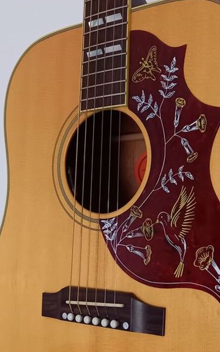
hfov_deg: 25.8
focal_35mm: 50
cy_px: 233
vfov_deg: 39.8
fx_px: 480
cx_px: 125
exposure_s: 1/50
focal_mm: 4.65
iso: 400
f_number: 1.8
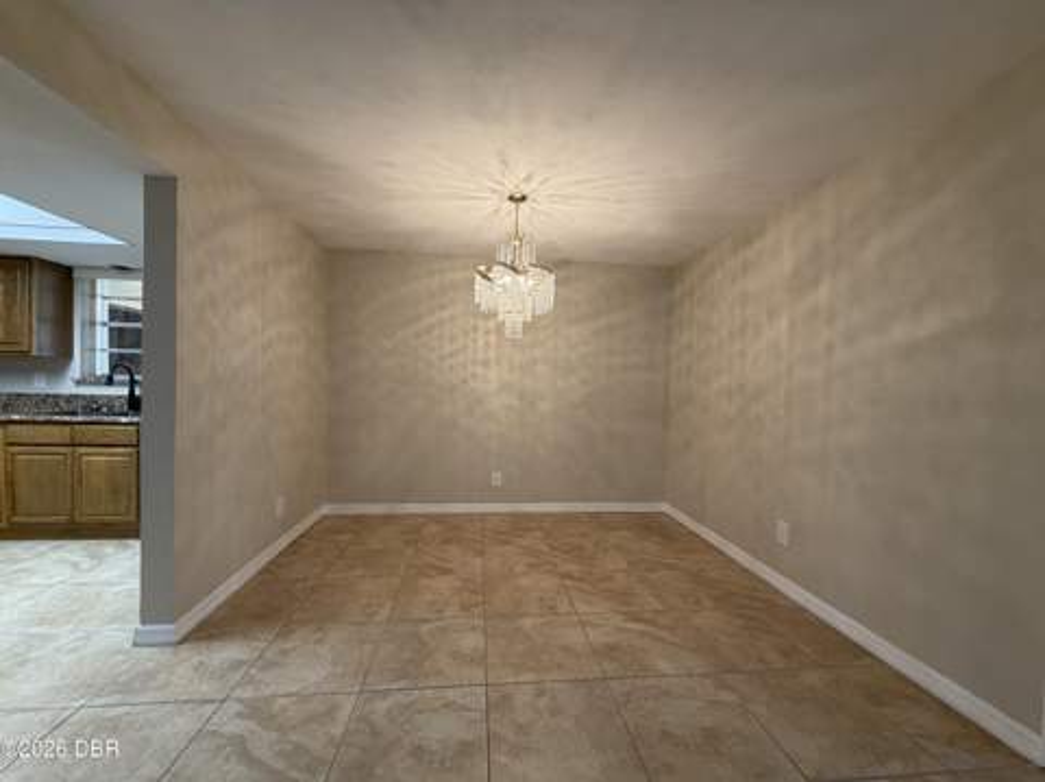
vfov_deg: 85.6
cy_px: 391
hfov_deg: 102.1
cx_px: 522
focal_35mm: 14
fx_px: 422
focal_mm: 2.22
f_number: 2.2
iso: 250
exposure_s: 1/60
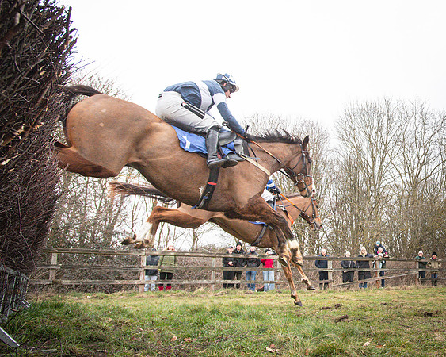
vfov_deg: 44.4
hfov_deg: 49.2
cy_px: 171
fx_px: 437
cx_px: 387
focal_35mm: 33
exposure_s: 1/1600
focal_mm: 20
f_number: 6.3
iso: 2000
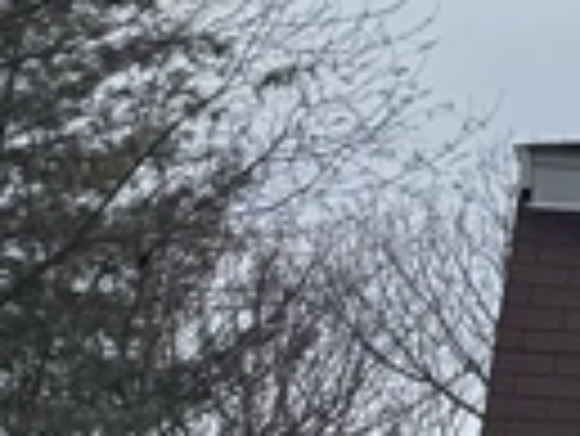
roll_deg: +2.6
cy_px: 674
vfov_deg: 7.7
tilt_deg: +12.6
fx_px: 3186
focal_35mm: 190
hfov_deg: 7.5
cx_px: 2280
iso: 80
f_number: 1.78
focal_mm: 6.76
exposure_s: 1/2252
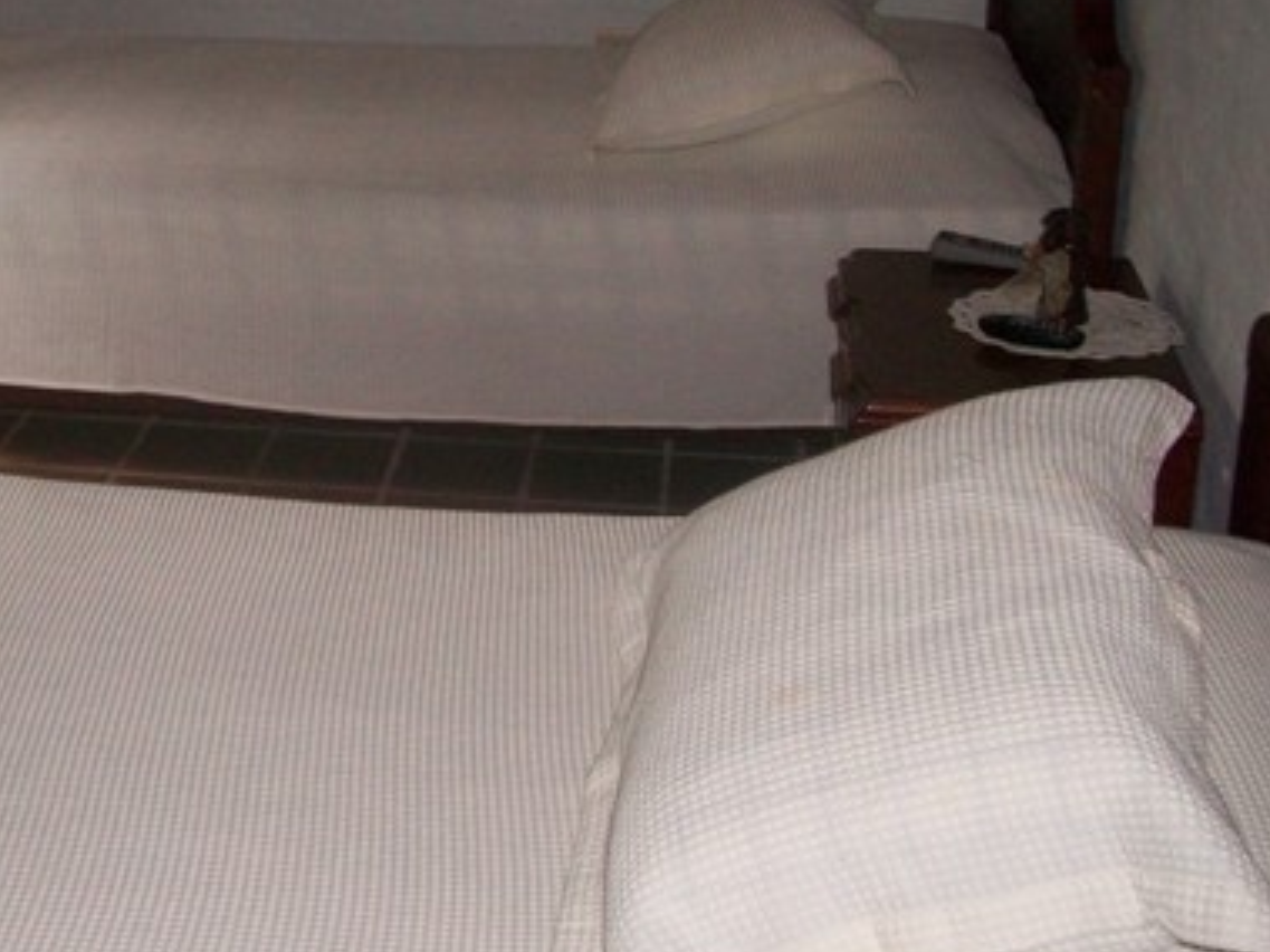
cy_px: 295
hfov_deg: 34.5
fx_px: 1981
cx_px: 261
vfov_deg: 26.8
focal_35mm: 54
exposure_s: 1/60
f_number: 2.9
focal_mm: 5.7
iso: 160
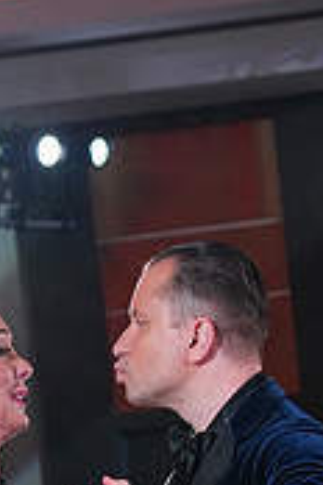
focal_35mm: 244
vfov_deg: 8.2
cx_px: 88
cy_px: 758
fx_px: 3284
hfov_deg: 5.6
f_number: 5
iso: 5000
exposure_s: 1/400
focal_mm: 73
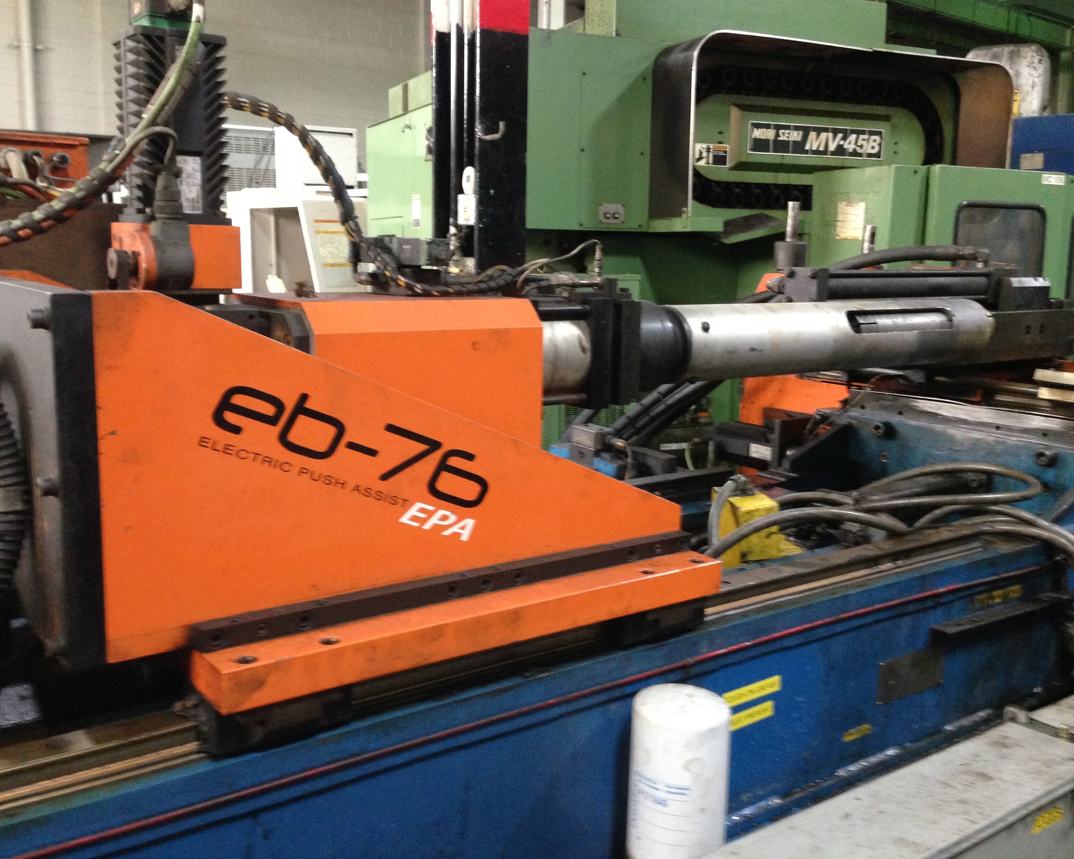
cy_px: 424
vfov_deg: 42.2
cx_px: 517
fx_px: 1112
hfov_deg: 51.5
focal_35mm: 35
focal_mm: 4.12
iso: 400
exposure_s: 1/15
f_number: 2.4
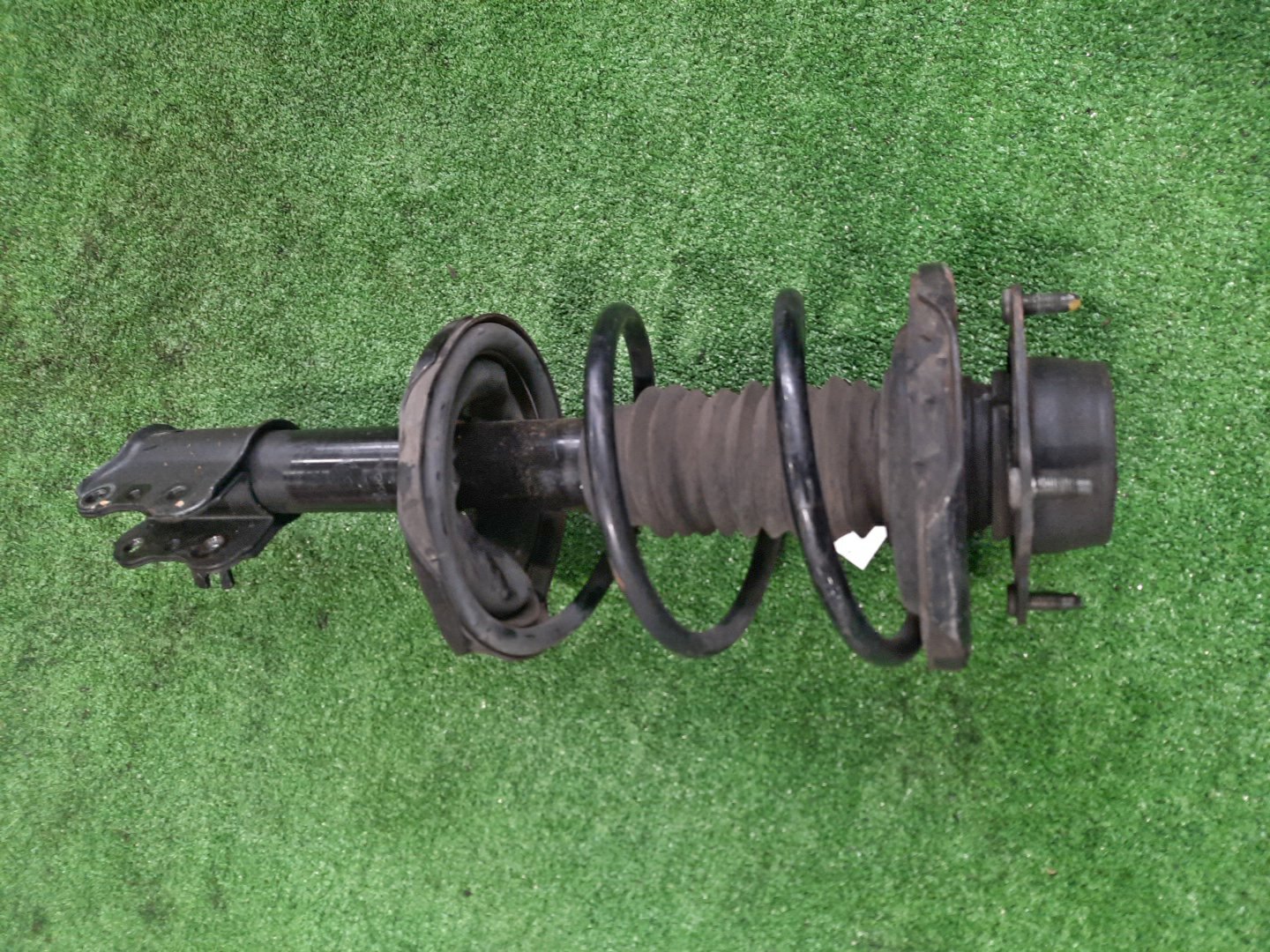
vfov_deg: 54.9
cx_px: 635
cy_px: 476
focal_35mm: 25
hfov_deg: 69.4
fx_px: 917
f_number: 2
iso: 466
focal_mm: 4.6
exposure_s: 1/25
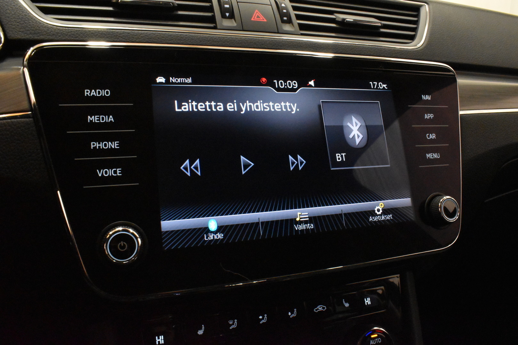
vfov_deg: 47.9
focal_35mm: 27
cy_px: 172
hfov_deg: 67.4
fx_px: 389
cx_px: 259
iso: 9000
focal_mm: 18
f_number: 22
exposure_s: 1/30
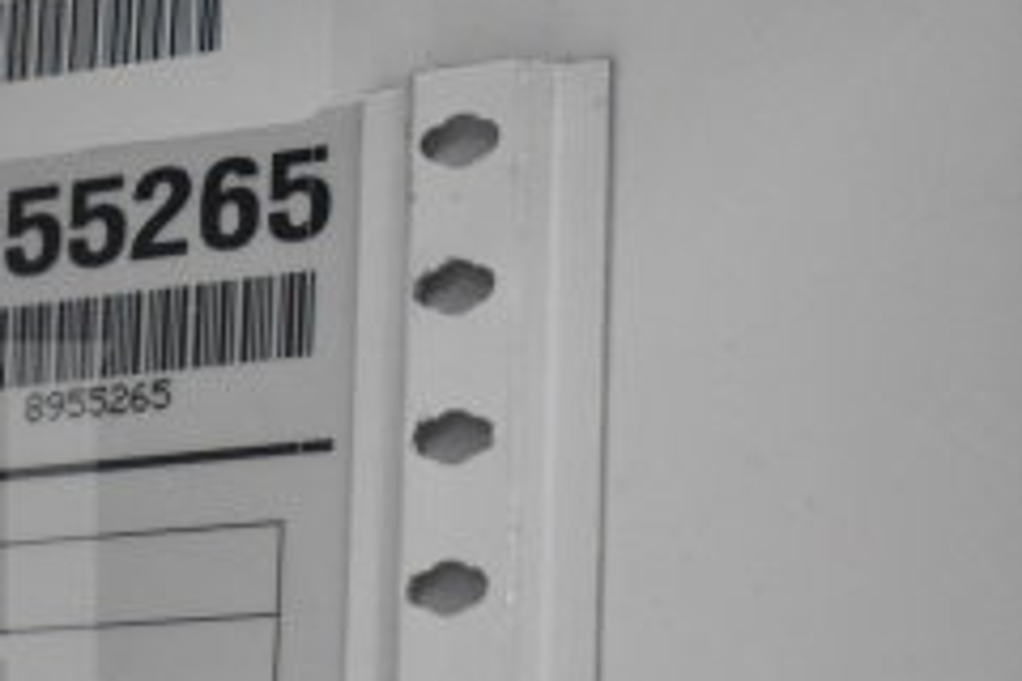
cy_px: 679
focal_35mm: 137
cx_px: -273
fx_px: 3889
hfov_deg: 14.4
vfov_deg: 9.9
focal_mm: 36
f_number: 4.8
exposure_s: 1/60
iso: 5600
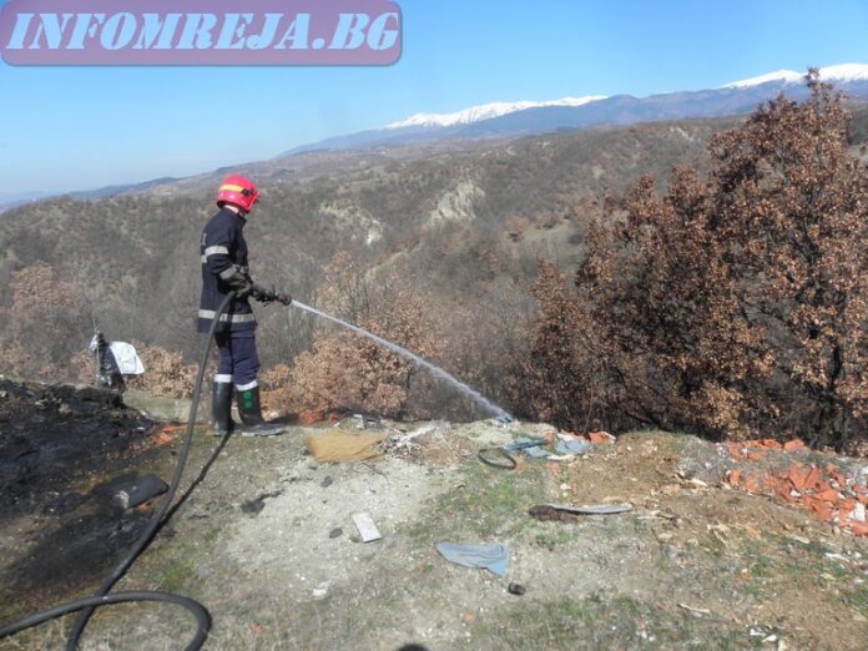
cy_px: 326
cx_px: 434
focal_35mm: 26
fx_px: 652
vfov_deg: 53.1
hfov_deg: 67.3
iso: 64
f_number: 5.6
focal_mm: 4.6
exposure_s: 1/320
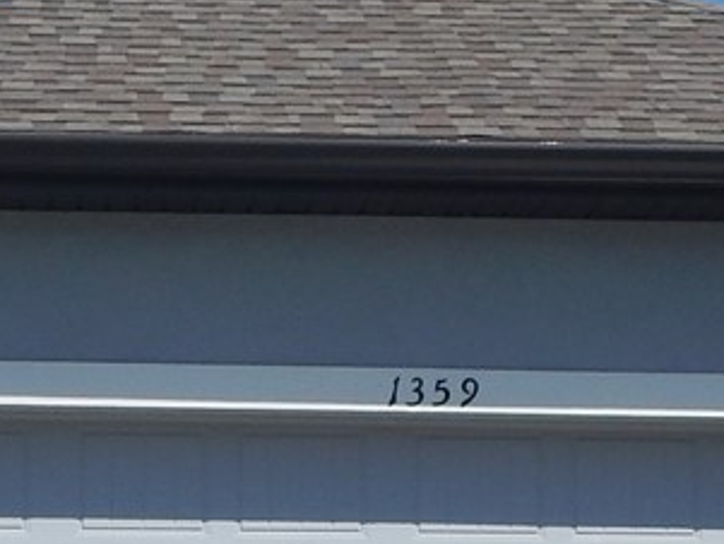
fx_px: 3118
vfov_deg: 9.8
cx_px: 243
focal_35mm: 149
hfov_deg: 13.2
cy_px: 616
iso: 125
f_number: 7.8
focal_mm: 5
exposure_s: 1/400
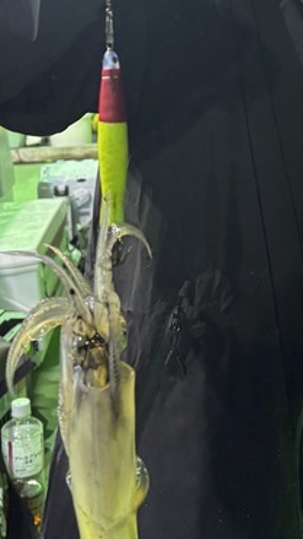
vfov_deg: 31.5
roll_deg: +2.2
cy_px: 101
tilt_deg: -4.4
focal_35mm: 65
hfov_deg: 18.1
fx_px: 929
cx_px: 294
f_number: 1.6
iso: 100
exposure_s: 1/113
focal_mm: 5.96
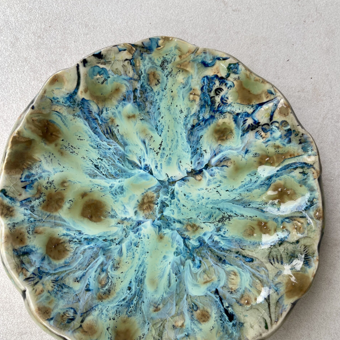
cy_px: 206
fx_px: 333
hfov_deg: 54.0
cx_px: 169
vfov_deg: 53.6
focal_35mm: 30
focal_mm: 5.1
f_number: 1.6
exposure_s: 1/155
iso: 32
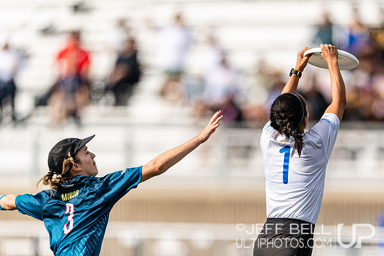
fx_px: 6088
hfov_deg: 3.6
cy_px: 183
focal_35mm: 571
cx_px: 274
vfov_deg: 2.4
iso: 100
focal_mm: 400
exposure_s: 1/3200
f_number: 2.8
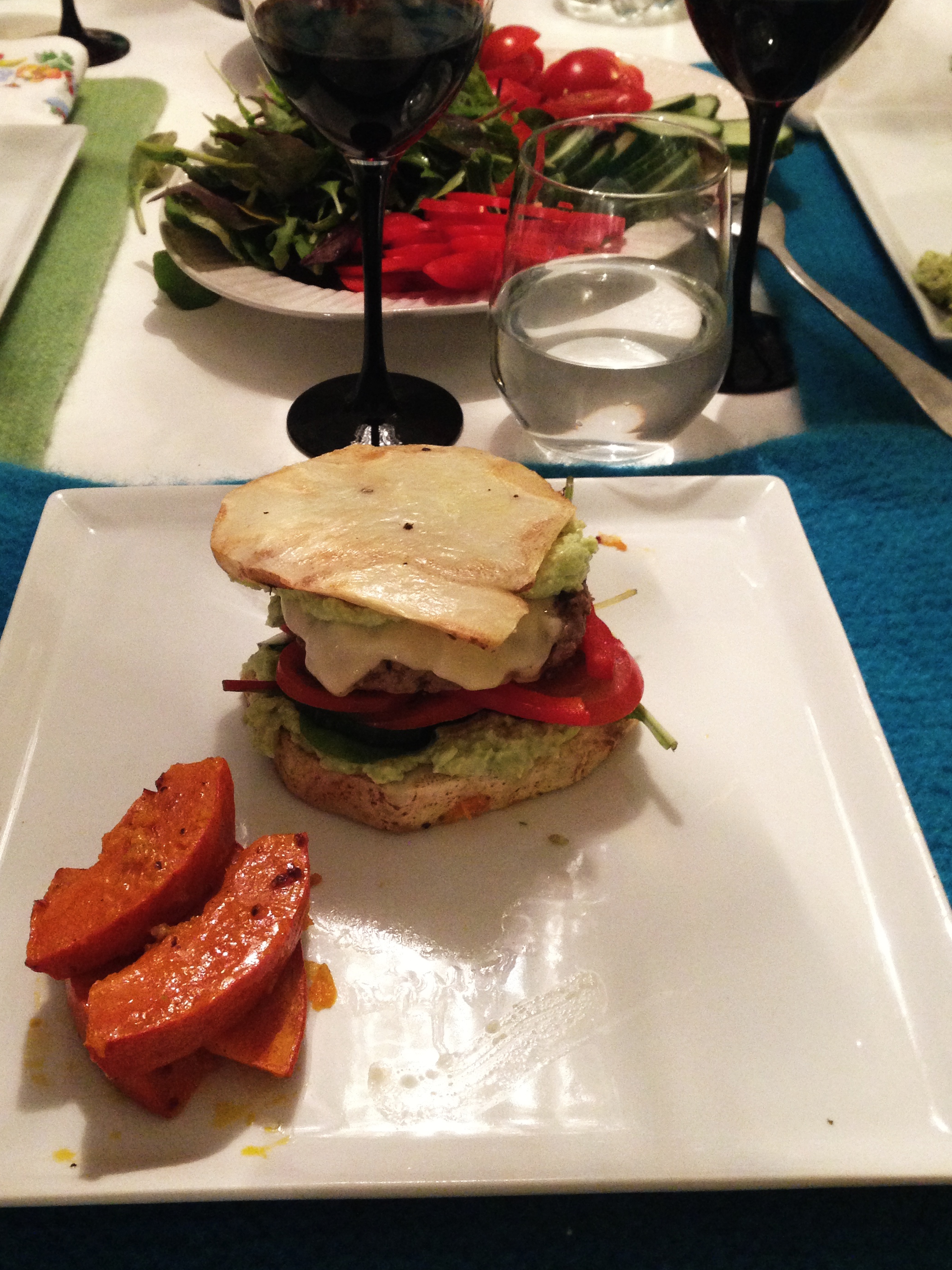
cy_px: 575
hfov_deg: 36.8
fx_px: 1430
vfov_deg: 47.8
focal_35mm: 39
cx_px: 434
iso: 400
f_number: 2.4
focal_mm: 4.12
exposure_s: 1/20
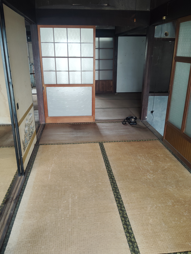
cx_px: 96
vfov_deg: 63.4
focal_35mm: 28
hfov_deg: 49.9
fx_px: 205
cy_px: 127
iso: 859
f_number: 1.8
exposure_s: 1/100
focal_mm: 4.22
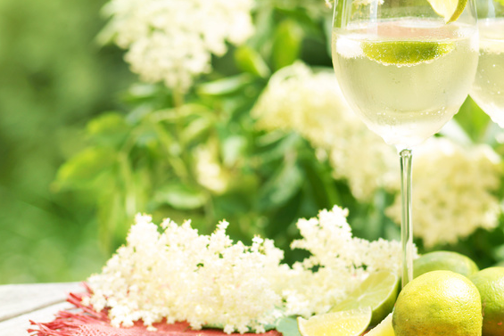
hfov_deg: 8.7
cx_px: 253
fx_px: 3315
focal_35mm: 237
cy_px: 147
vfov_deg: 5.8
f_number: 3.5
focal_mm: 105
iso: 100
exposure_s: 1/1000
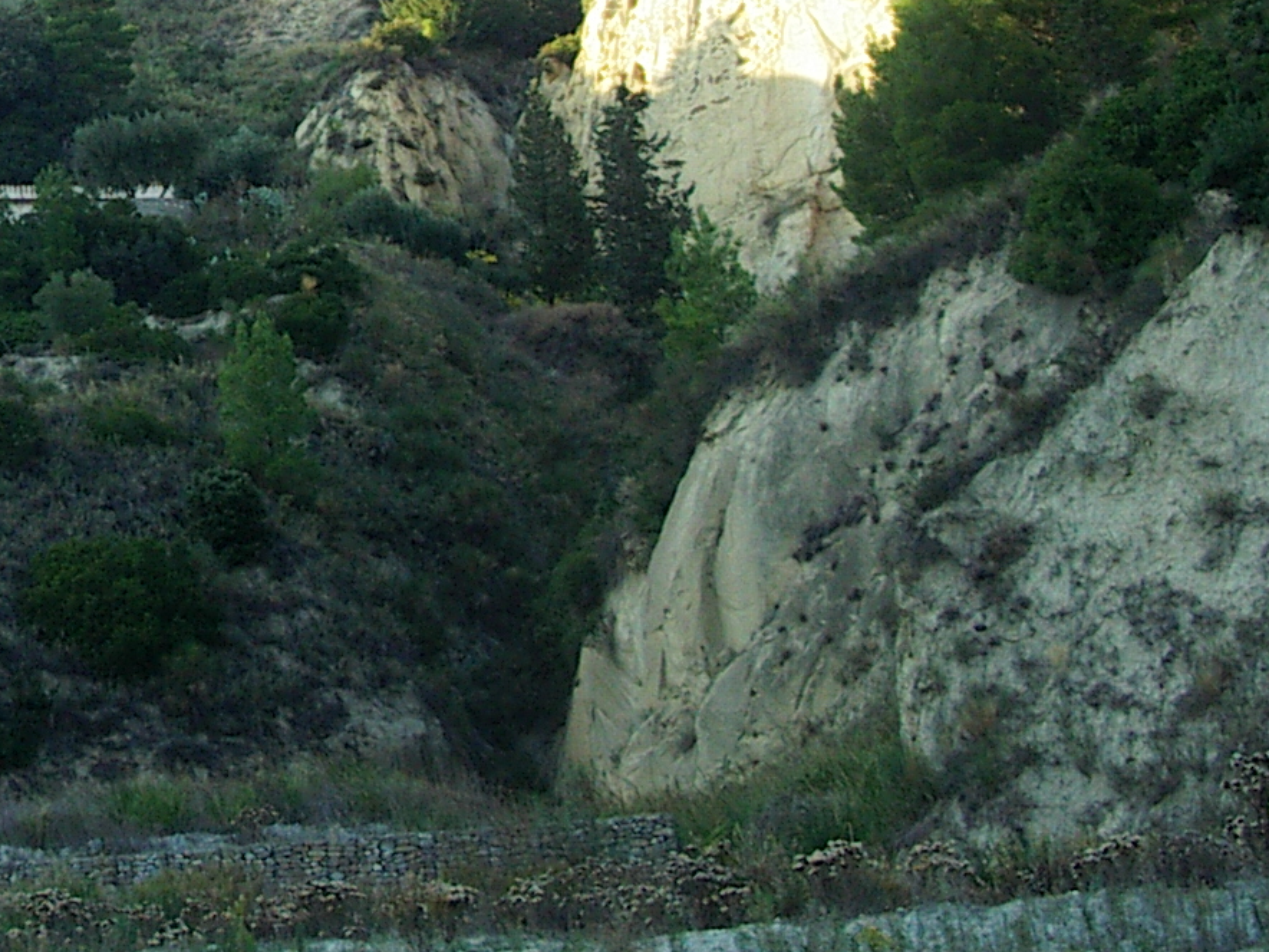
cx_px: -80
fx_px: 3226
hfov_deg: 21.3
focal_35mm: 88
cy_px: 10
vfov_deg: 16.5
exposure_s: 1/80
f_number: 4.8
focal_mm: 5.8
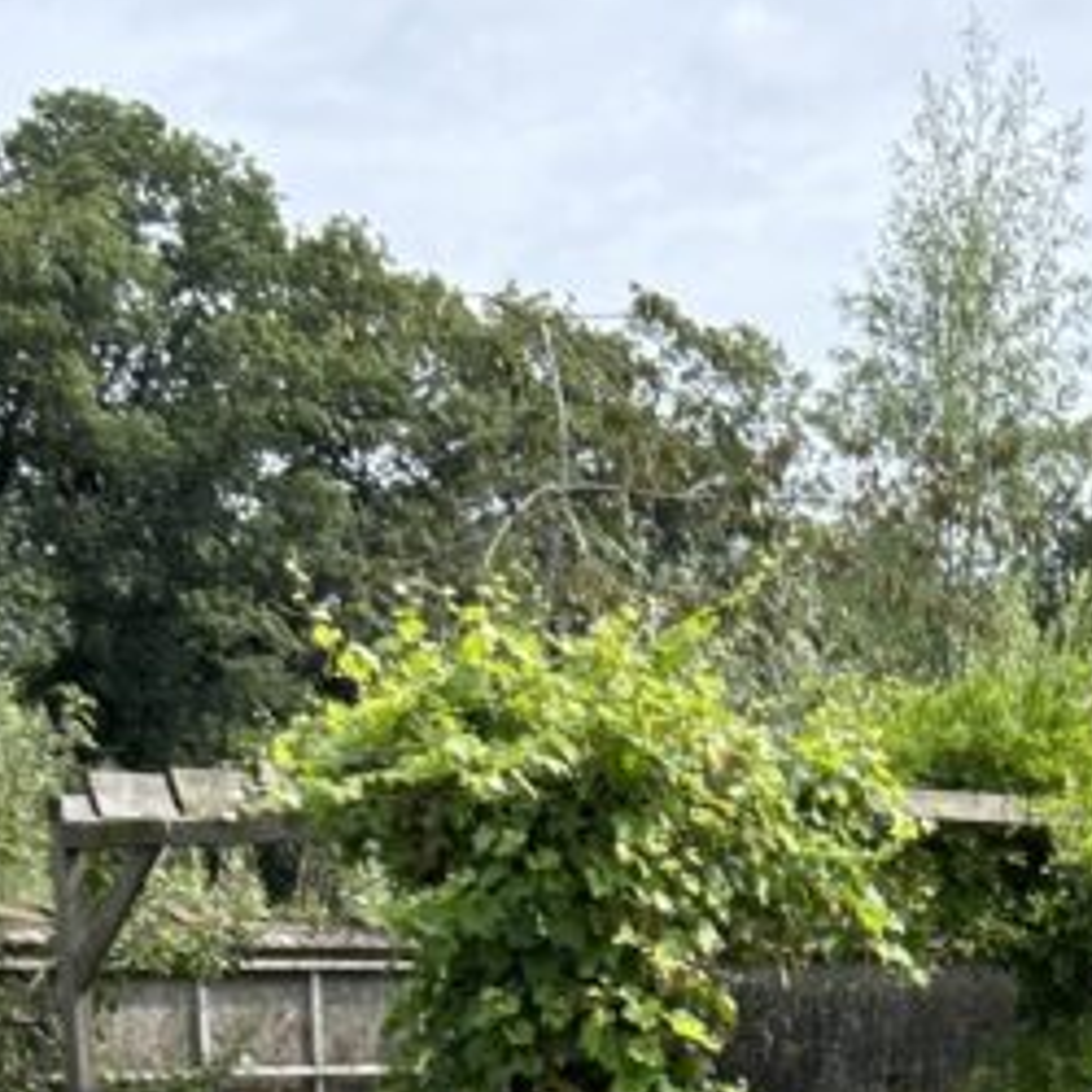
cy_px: 2201
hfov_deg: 18.4
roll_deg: -0.3
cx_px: 804
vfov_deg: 15.0
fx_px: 3355
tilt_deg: -18.6
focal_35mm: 94
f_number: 1.5
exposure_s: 1/1252
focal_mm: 5.7
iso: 50
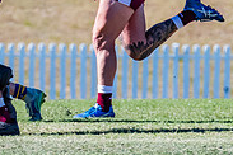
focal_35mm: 1785
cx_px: -141
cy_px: -40
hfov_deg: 1.2
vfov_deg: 0.8
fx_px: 11552
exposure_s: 1/1600
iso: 800
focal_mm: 420
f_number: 7.1
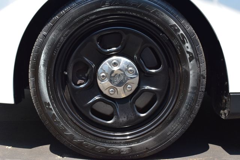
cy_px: 80
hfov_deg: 35.1
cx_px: 120
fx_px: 380
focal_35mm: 57
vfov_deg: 23.8
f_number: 10
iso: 400
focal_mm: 38
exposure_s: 1/200
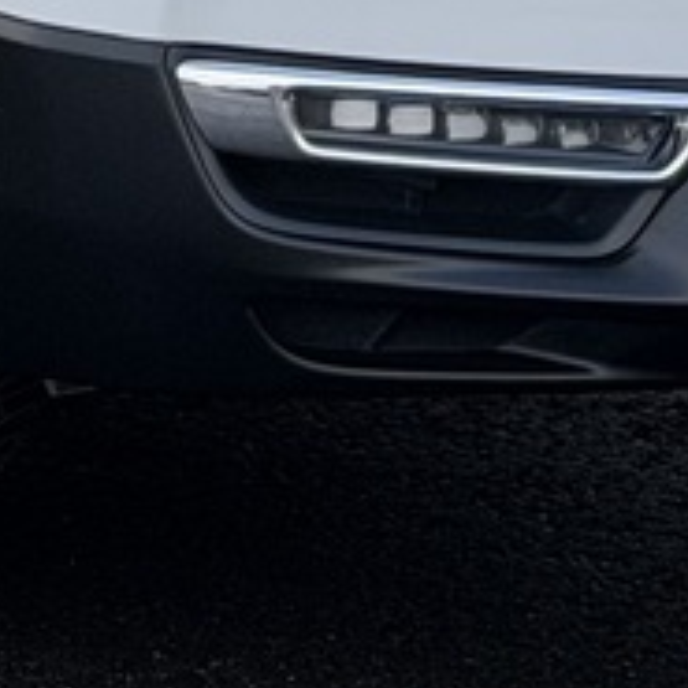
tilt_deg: -3.8
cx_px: -205
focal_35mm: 330
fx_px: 7420
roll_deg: +0.0
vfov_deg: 5.2
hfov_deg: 5.3
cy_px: -759
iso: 64
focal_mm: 6.76
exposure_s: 1/1085
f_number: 1.78
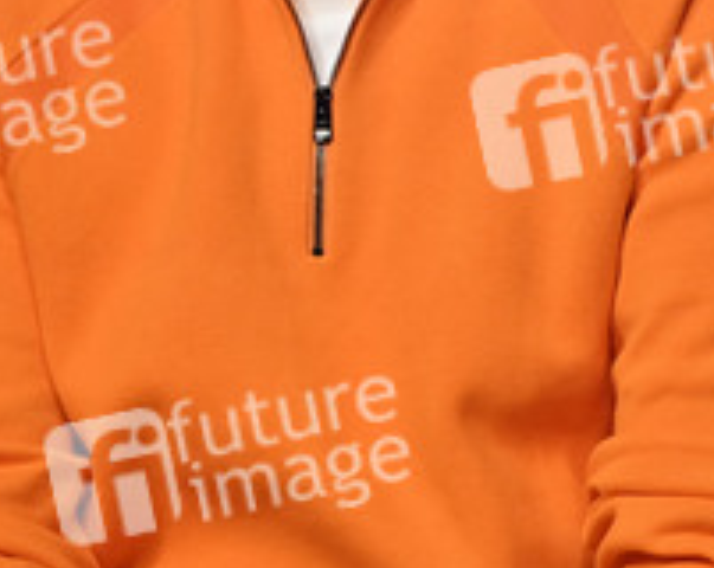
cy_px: -71
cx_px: 330
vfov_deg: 4.1
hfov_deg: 5.2
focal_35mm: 374
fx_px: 7888
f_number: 2.8
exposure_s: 1/500
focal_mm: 200
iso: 1250
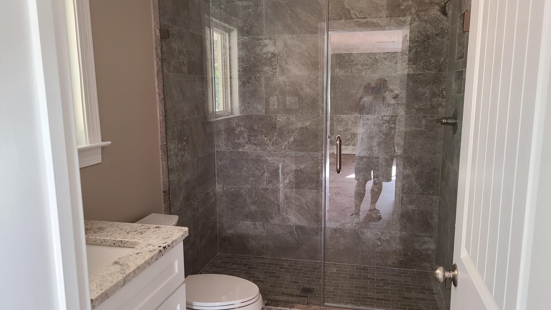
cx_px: 280
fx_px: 424
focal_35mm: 29
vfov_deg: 40.2
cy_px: 163
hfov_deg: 66.1
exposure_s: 1/39
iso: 320
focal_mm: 5.4
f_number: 1.8
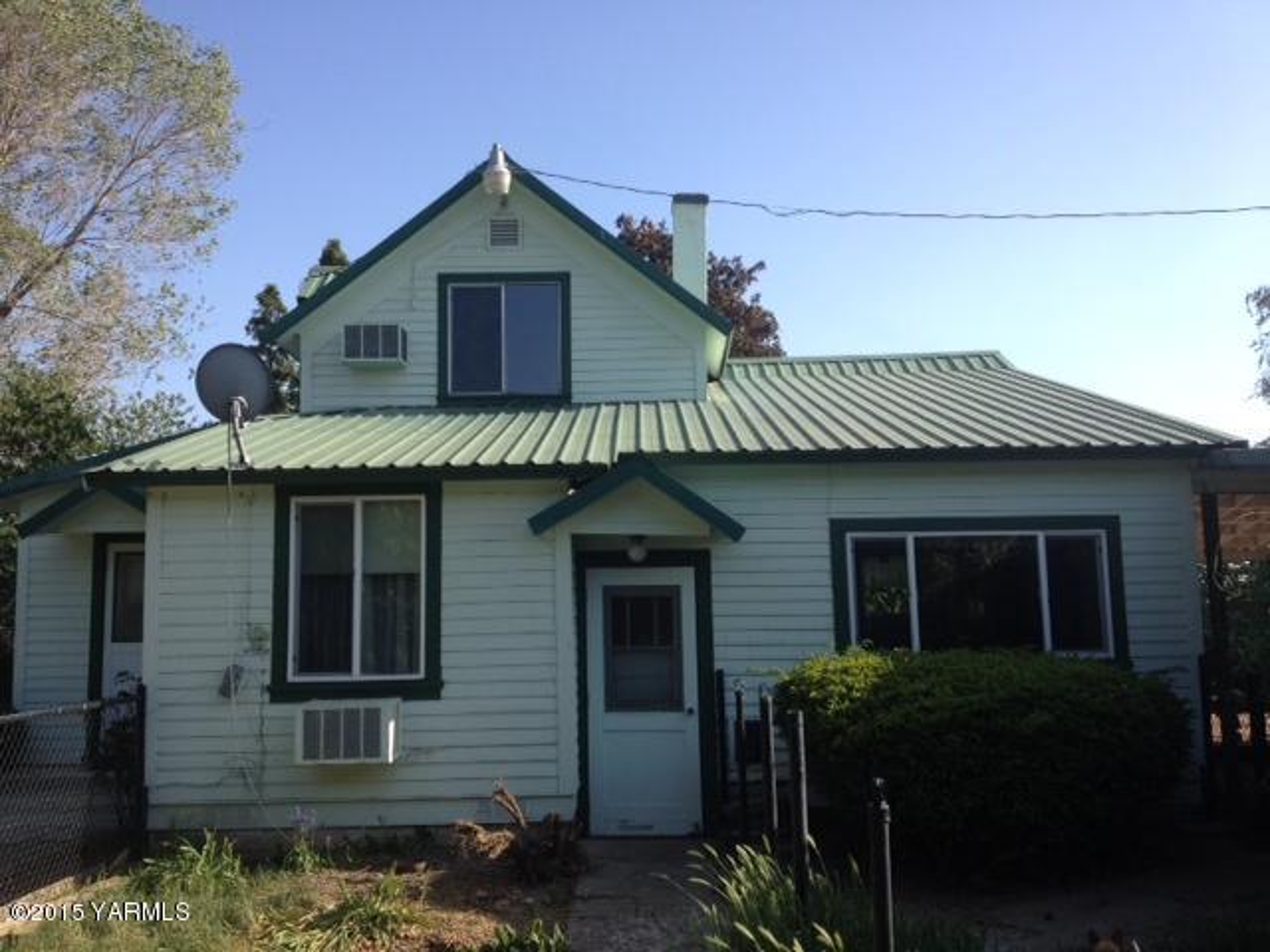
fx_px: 1284
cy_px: 476
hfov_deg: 52.6
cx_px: 635
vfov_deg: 40.7
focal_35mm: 35
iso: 50
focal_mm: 4.28
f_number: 2.4
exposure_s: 1/935
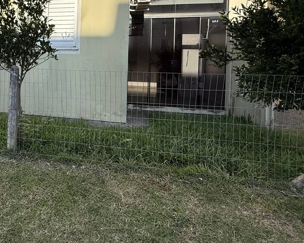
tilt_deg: +0.8
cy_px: 67
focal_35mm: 28
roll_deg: -1.4
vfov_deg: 49.9
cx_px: 58
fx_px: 252
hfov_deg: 57.3
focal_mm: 2.22
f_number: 2.2
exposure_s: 1/1961
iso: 64
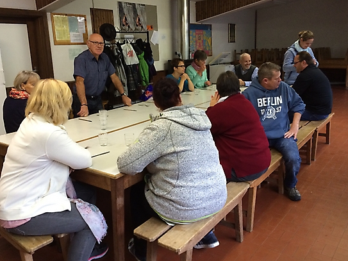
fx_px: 322
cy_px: 118
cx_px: 166
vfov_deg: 44.1
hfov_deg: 56.8
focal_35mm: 32
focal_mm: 4.15
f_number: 2.2
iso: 200
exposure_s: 1/33
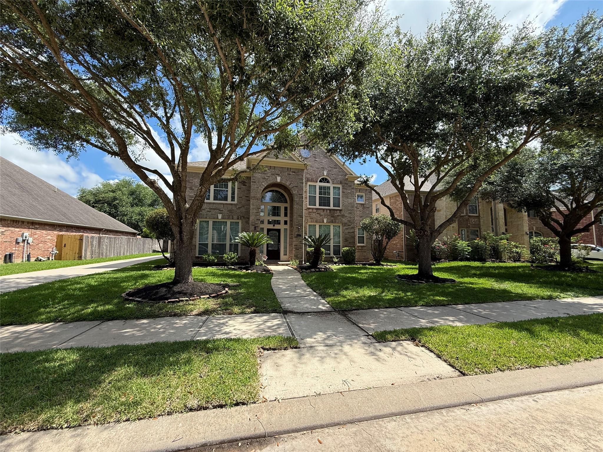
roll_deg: -0.5
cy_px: 226
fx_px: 244
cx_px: 302
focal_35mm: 14
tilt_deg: +5.2
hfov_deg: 102.1
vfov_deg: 85.7
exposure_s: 1/888
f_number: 2.2
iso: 64
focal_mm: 2.22
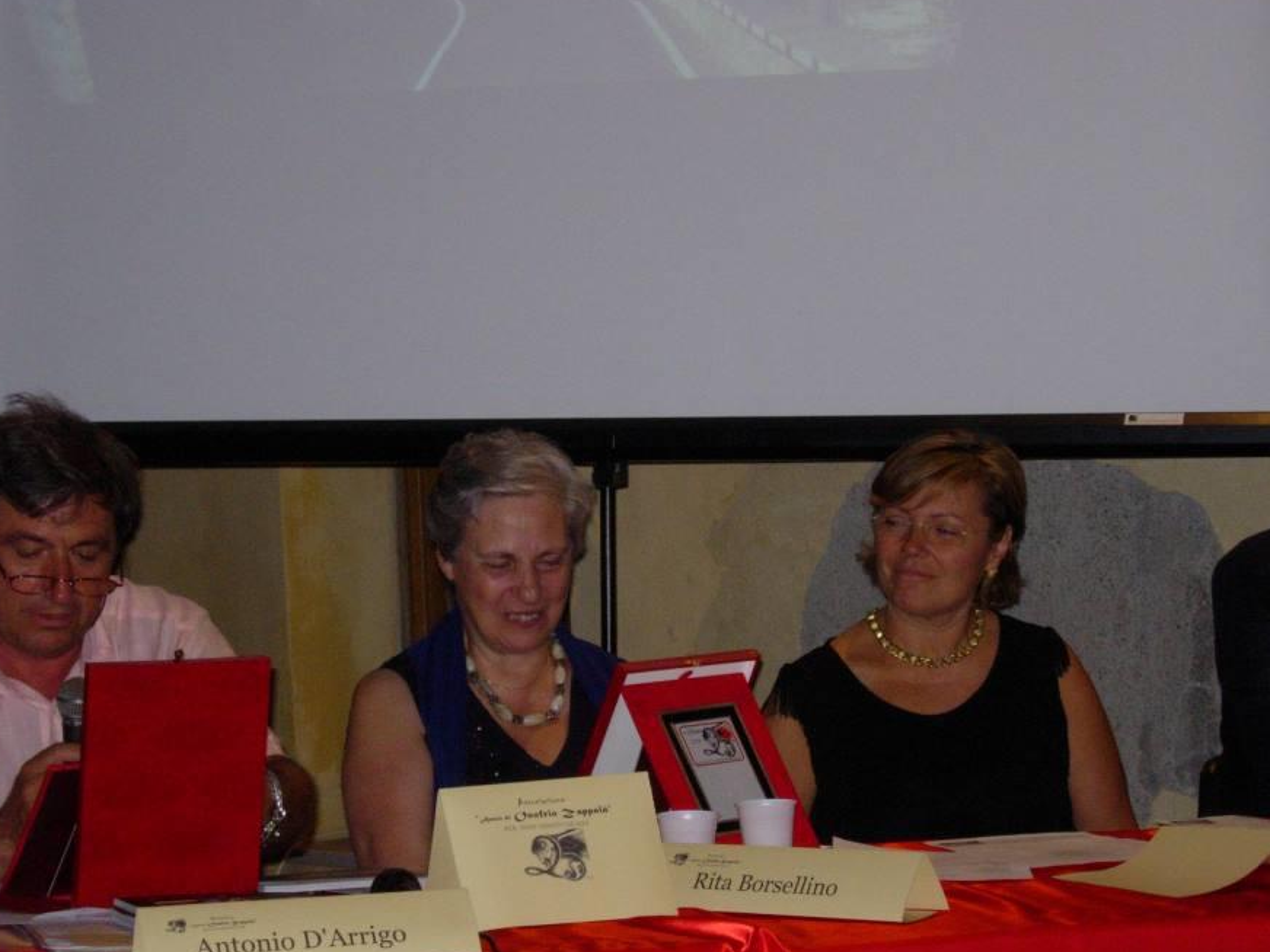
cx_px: 652
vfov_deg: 12.2
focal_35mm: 121
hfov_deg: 16.3
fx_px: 4439
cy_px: 517
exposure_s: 1/161
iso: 200
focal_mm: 21.3
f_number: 4.6
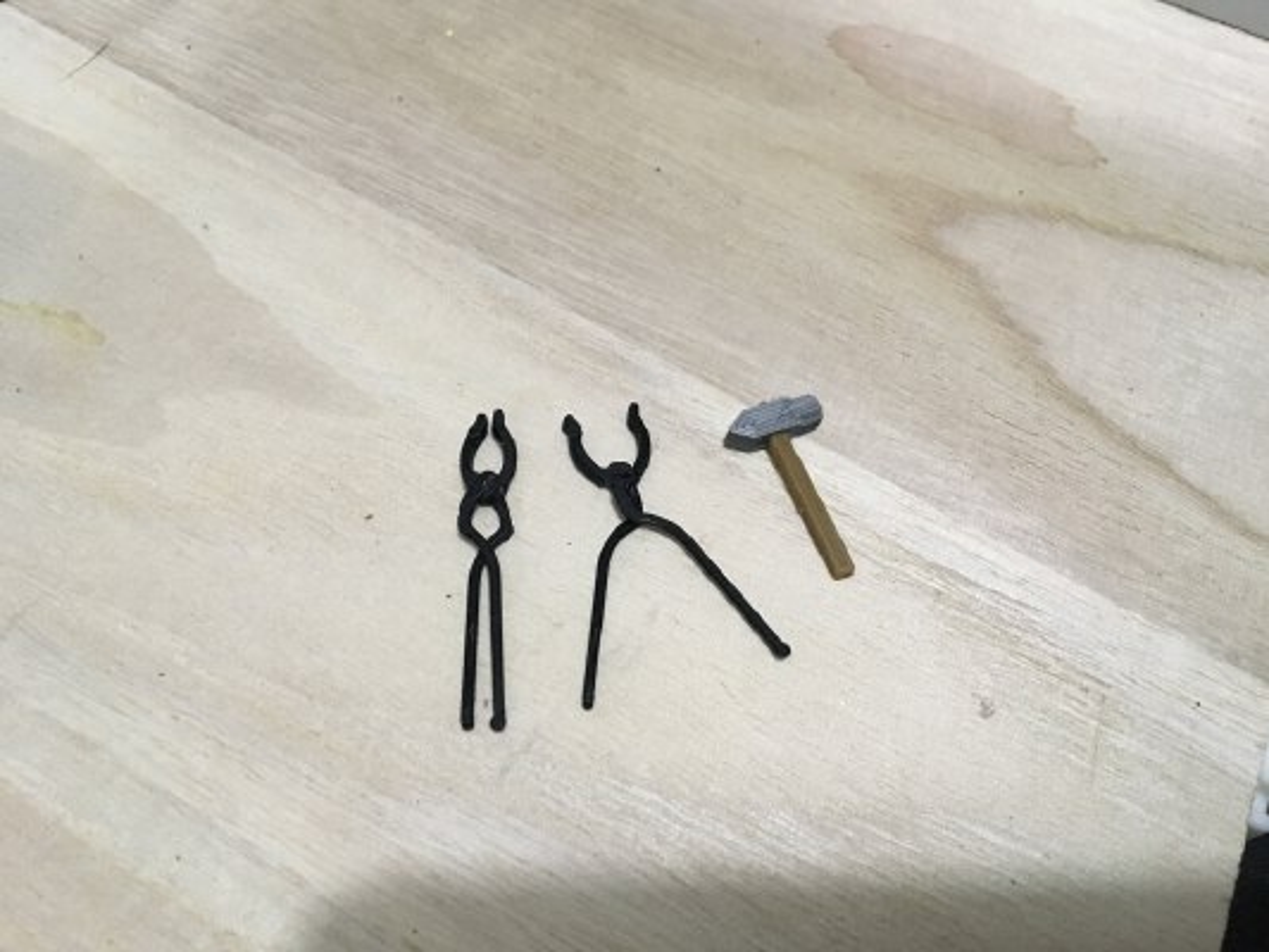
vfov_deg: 48.2
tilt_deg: -58.9
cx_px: 634
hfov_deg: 61.6
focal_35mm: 29
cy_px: 476
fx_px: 1063
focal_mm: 4.15
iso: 160
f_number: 2.2
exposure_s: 1/30
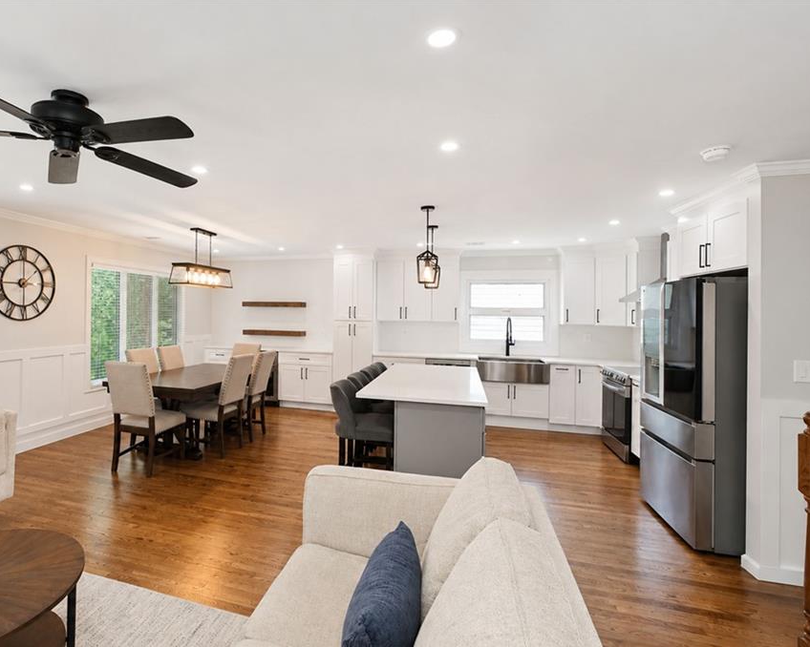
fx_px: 407
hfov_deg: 89.1
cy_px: 324
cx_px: 348
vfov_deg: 77.0
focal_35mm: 17
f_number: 9
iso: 2000
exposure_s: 1/80
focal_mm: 10
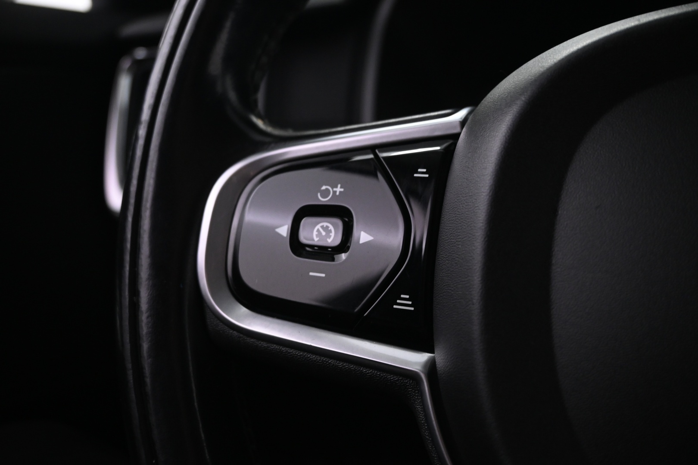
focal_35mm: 33
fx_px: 640
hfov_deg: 57.2
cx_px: 349
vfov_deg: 40.0
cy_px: 232
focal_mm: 22
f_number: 4
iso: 1600
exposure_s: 1/20
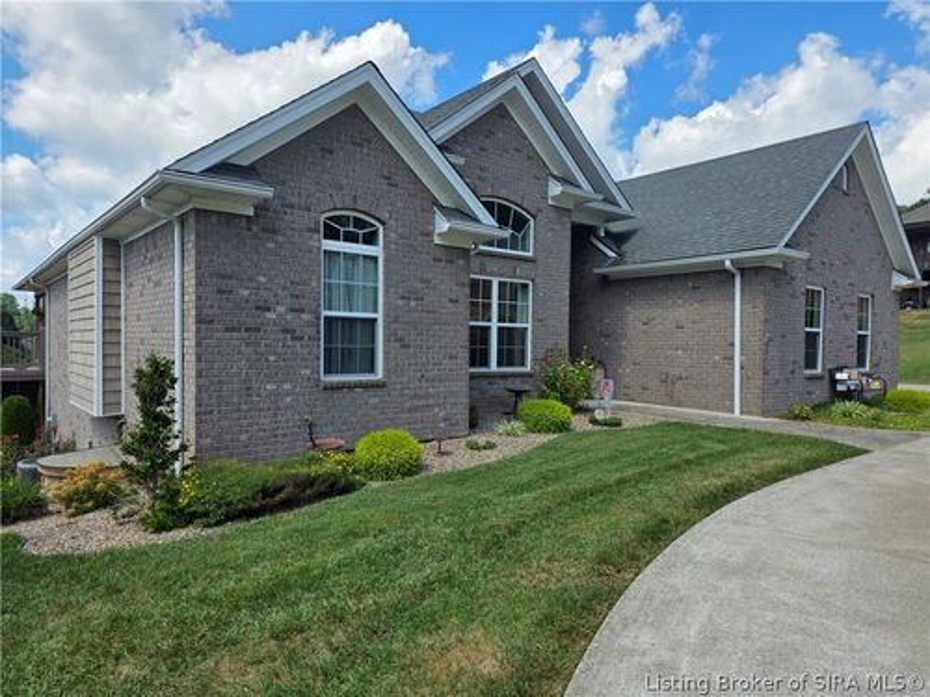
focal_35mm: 23
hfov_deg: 73.9
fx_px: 618
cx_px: 465
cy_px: 348
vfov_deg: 58.9
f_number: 1.7
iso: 80
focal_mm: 6.25
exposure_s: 1/5017
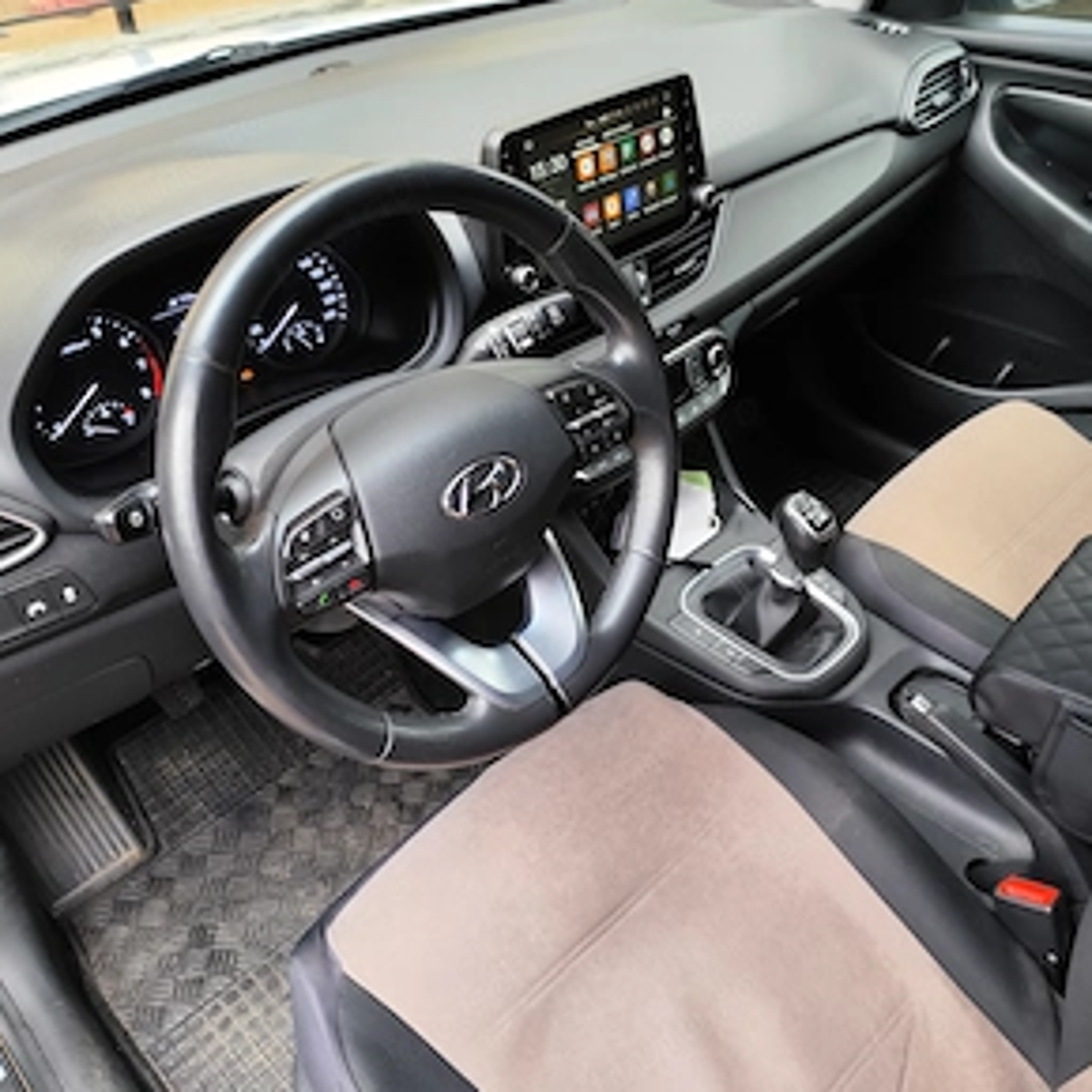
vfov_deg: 57.3
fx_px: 999
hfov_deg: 57.3
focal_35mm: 28
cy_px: 550
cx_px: 538
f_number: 1.65
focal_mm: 6.19
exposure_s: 1/50
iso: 320
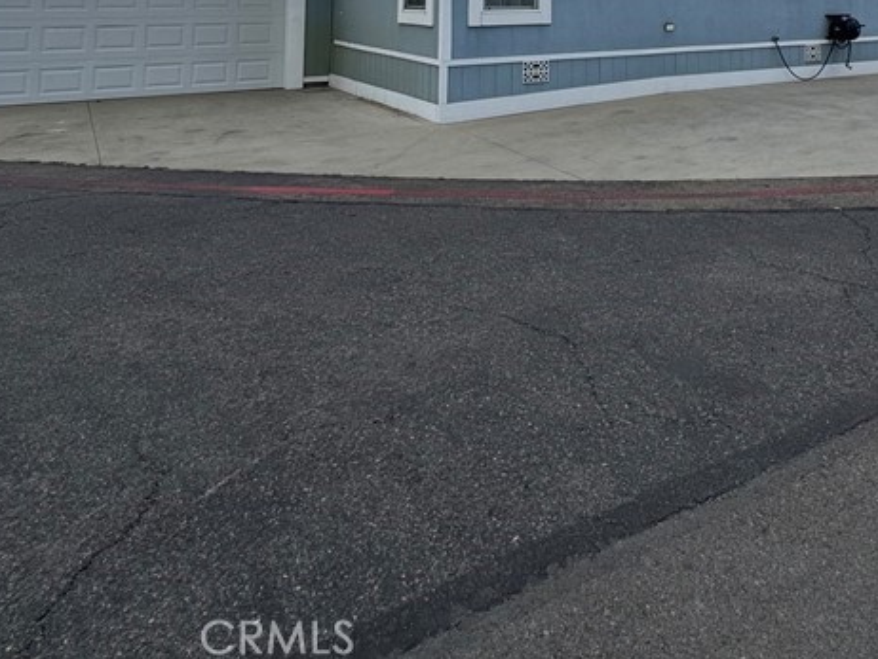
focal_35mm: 31
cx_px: 614
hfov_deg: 56.5
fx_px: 787
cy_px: -65
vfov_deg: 37.9
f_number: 2.2
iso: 40
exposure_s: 1/3906
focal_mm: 2.22
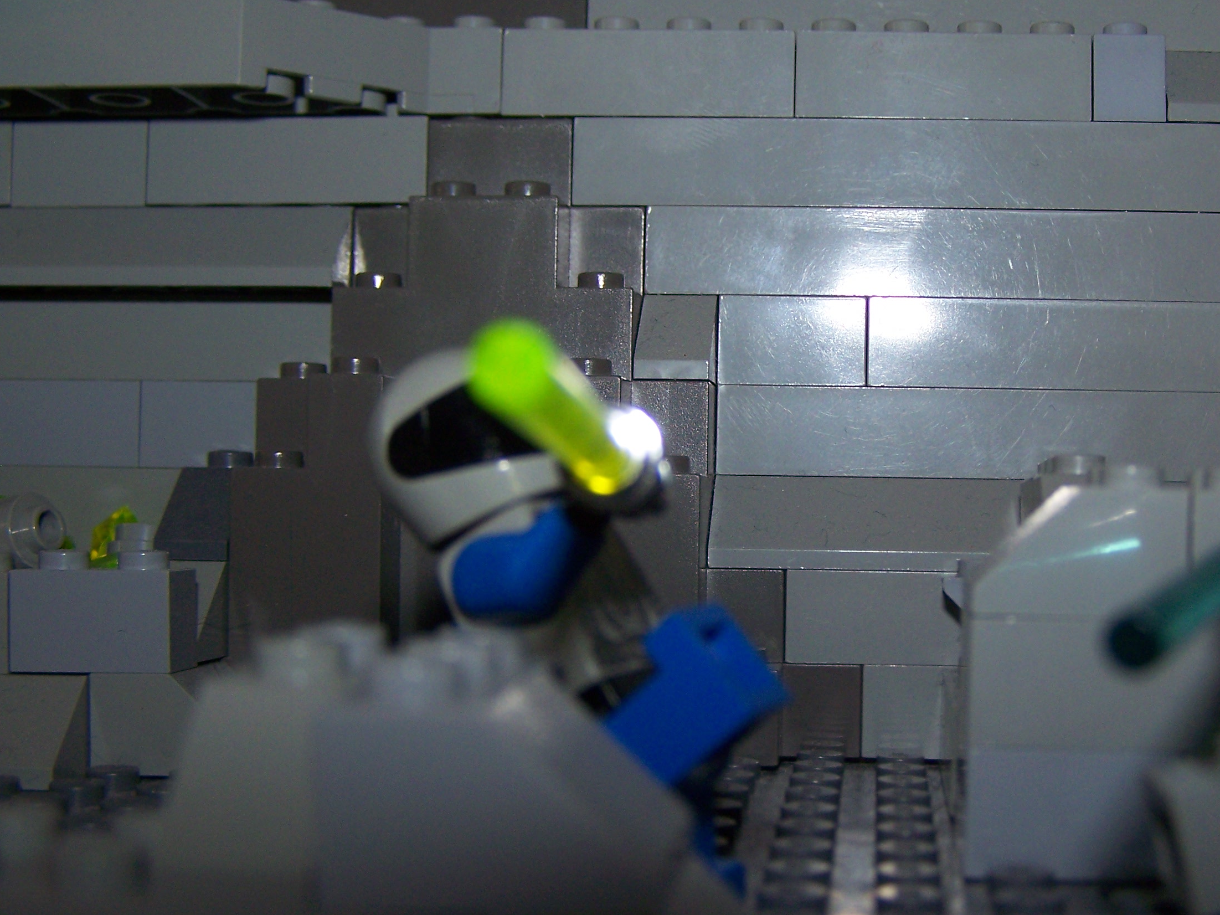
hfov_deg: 35.8
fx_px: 1868
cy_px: 465
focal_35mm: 53
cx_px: 816
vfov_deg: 27.5
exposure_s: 1/60
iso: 80
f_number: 2.8
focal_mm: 6.3
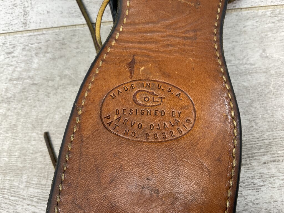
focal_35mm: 29
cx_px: 142
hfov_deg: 61.7
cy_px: 106
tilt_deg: -85.5
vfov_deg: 48.2
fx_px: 238
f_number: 1.8
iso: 20
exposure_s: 1/120
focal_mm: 3
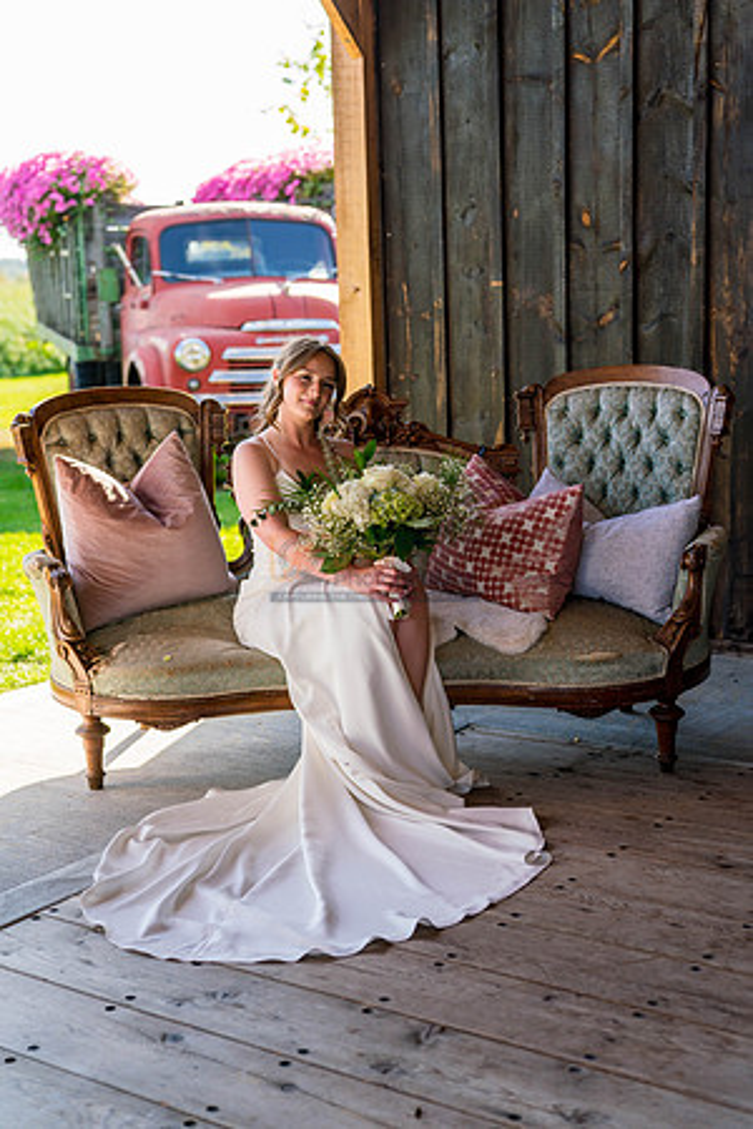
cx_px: 376
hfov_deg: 27.0
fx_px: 1569
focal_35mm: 50
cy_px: 564
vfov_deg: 39.6
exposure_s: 1/1000
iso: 400
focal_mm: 50
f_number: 2.5
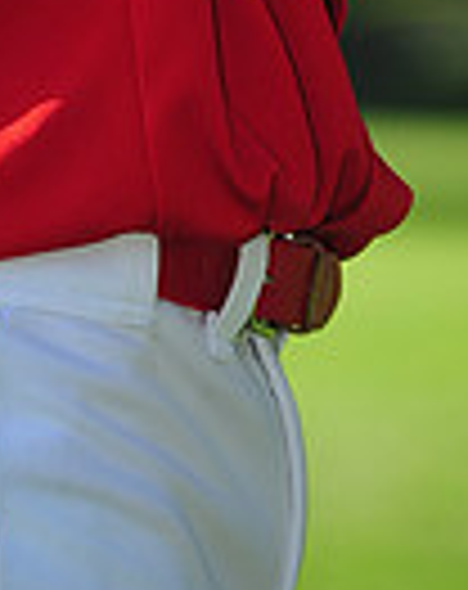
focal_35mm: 604
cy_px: -635
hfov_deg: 2.6
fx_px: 10507
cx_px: 54
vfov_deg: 3.2
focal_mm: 145
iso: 200
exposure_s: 1/500
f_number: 5
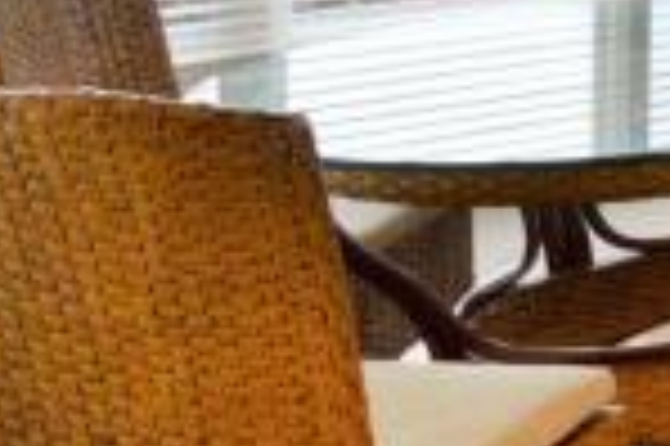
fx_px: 1692
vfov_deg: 13.8
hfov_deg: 14.6
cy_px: -279
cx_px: 1601
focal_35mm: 91
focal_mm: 10
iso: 320
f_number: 5.6
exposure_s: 1/125
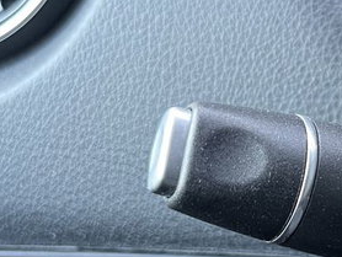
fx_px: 702
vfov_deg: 20.6
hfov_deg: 24.5
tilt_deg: -19.9
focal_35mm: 71
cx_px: 423
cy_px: 192
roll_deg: -1.0
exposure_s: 1/60
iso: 200
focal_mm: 5.1
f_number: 1.6
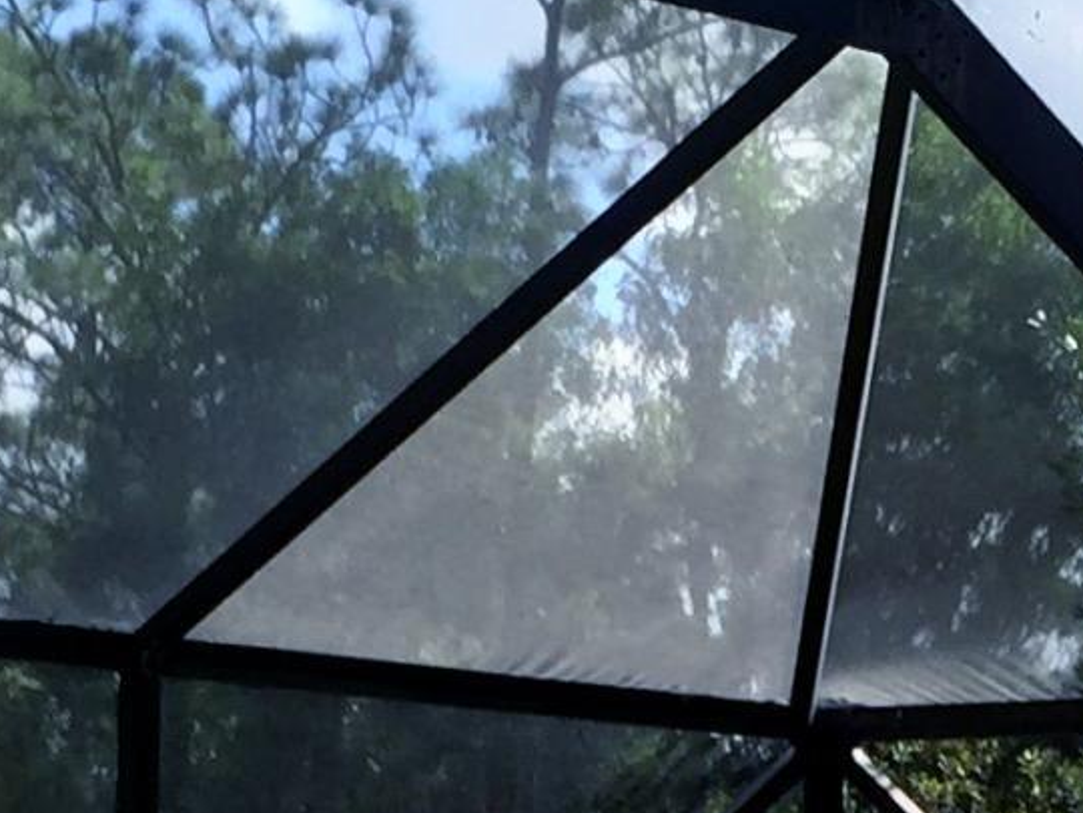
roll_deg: -2.1
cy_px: 1626
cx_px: 1167
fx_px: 5037
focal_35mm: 161
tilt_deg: -6.2
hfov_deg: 12.1
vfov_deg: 8.7
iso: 32
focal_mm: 4.15
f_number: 2.2
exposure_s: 1/565
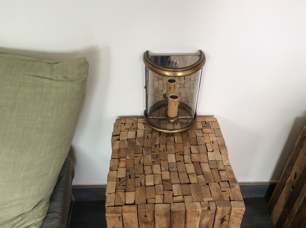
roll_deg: +2.7
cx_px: 153
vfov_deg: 44.1
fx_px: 282
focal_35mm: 32
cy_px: 114
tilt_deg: -39.7
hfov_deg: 56.9
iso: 32
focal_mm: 3.3
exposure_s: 1/33
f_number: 2.4
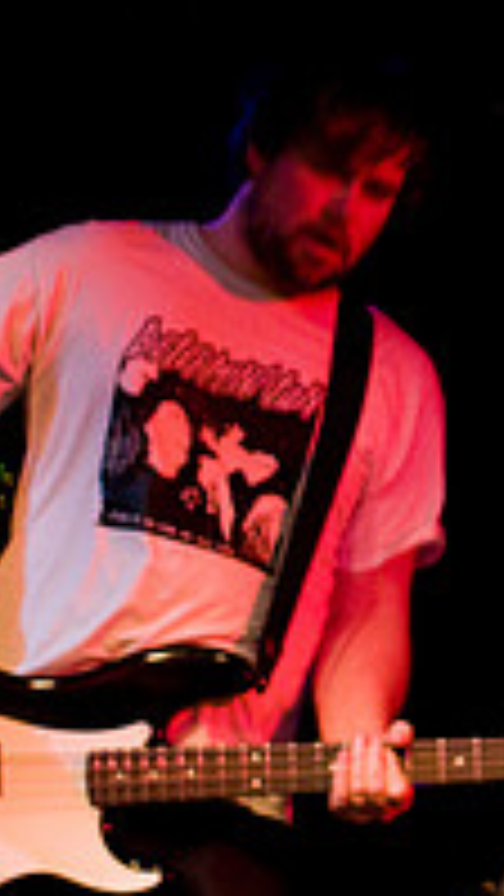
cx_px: 999
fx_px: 3254
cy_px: 380
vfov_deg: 15.7
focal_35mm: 137
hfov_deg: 8.4
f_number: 1.4
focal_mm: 30
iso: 1000
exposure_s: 1/50
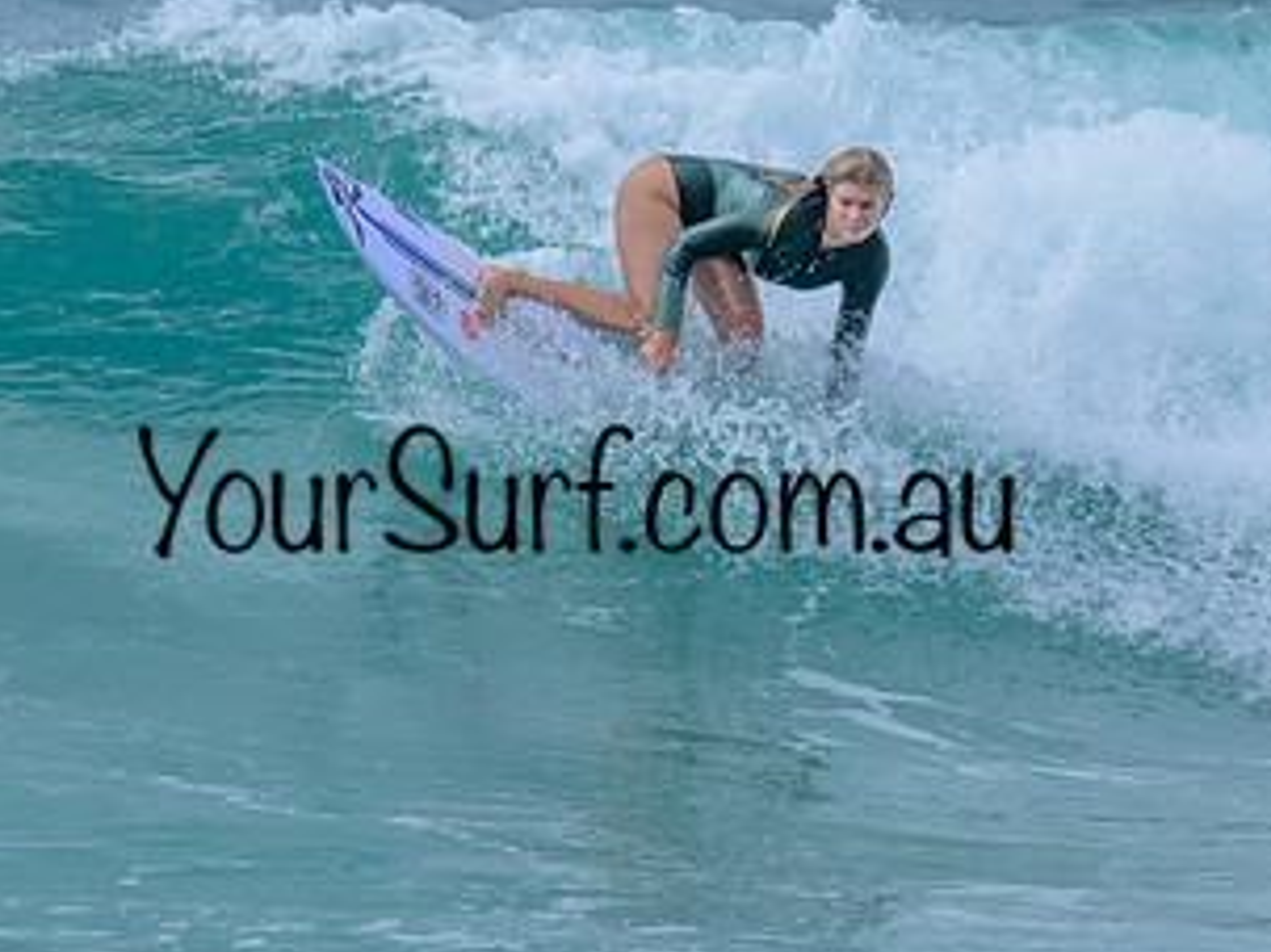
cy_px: 287
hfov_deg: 1.0
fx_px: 70909
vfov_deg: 0.8
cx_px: 580
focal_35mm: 1932
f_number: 6.3
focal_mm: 800
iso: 180
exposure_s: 1/2000
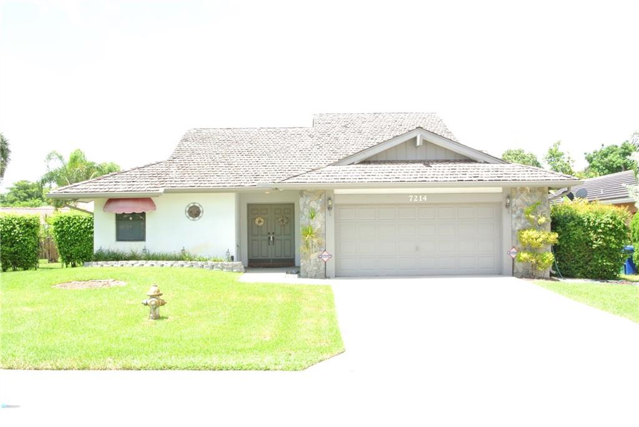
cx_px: 320
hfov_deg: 48.4
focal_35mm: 40
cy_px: 214
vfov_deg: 33.4
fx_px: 710
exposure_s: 1/60
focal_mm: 15.1
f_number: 16
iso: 400
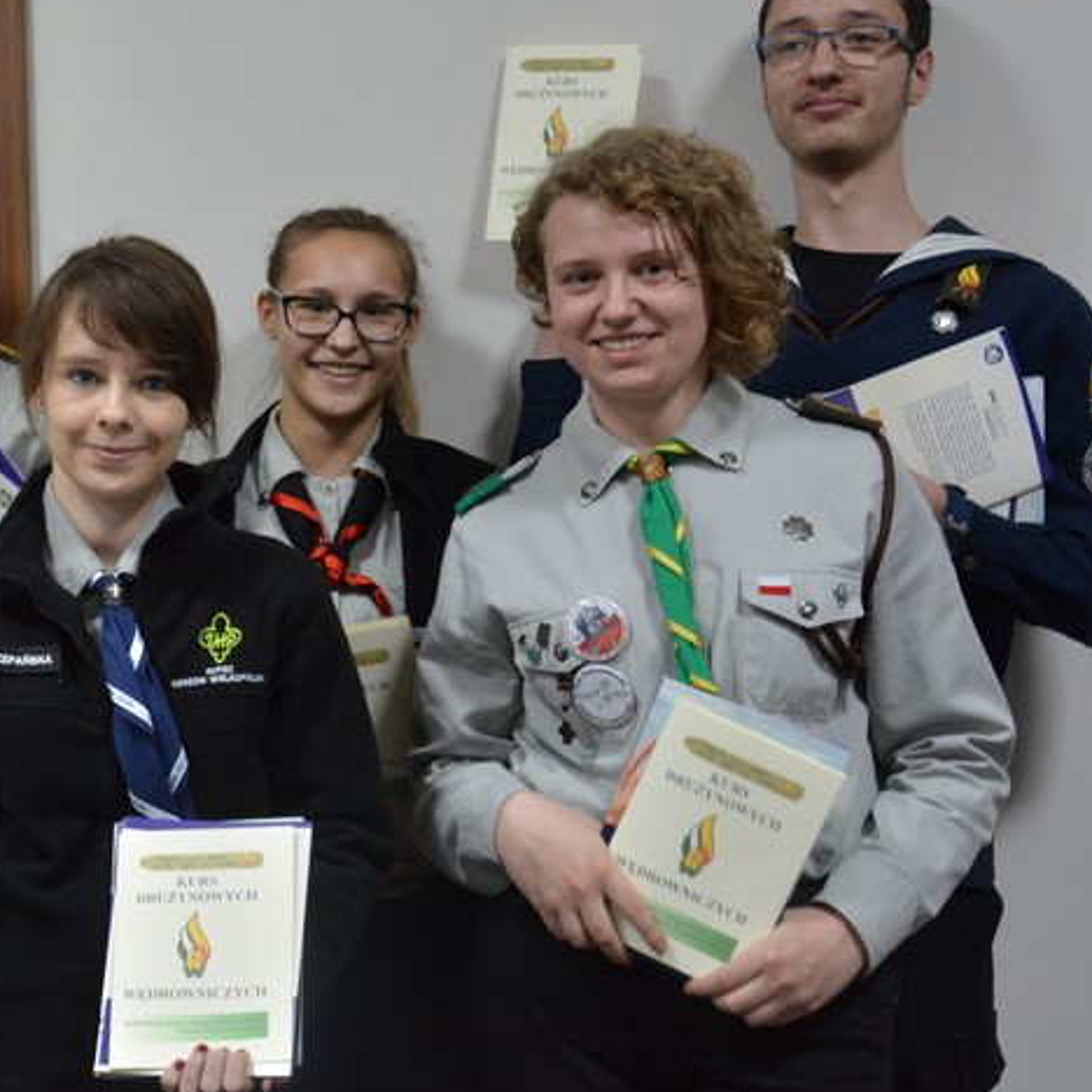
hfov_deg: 24.7
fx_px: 2391
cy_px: 542
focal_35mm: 67
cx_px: 40
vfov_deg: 25.7
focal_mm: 24
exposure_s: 1/30
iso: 1000
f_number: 3.8
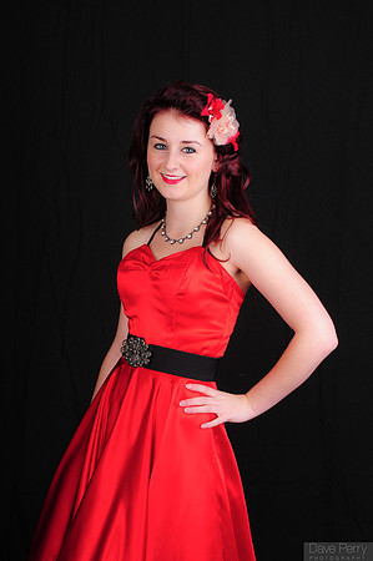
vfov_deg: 35.1
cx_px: 186
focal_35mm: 57
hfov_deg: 23.7
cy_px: 280
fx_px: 888
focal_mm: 38
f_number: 8
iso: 200
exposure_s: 1/125
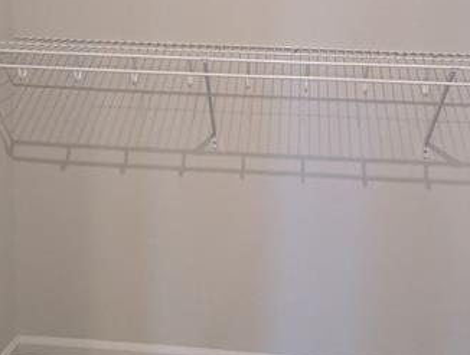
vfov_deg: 28.2
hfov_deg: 38.1
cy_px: 39
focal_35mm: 50
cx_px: 225
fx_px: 680
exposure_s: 1/60
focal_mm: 2.35
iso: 444
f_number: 2.2
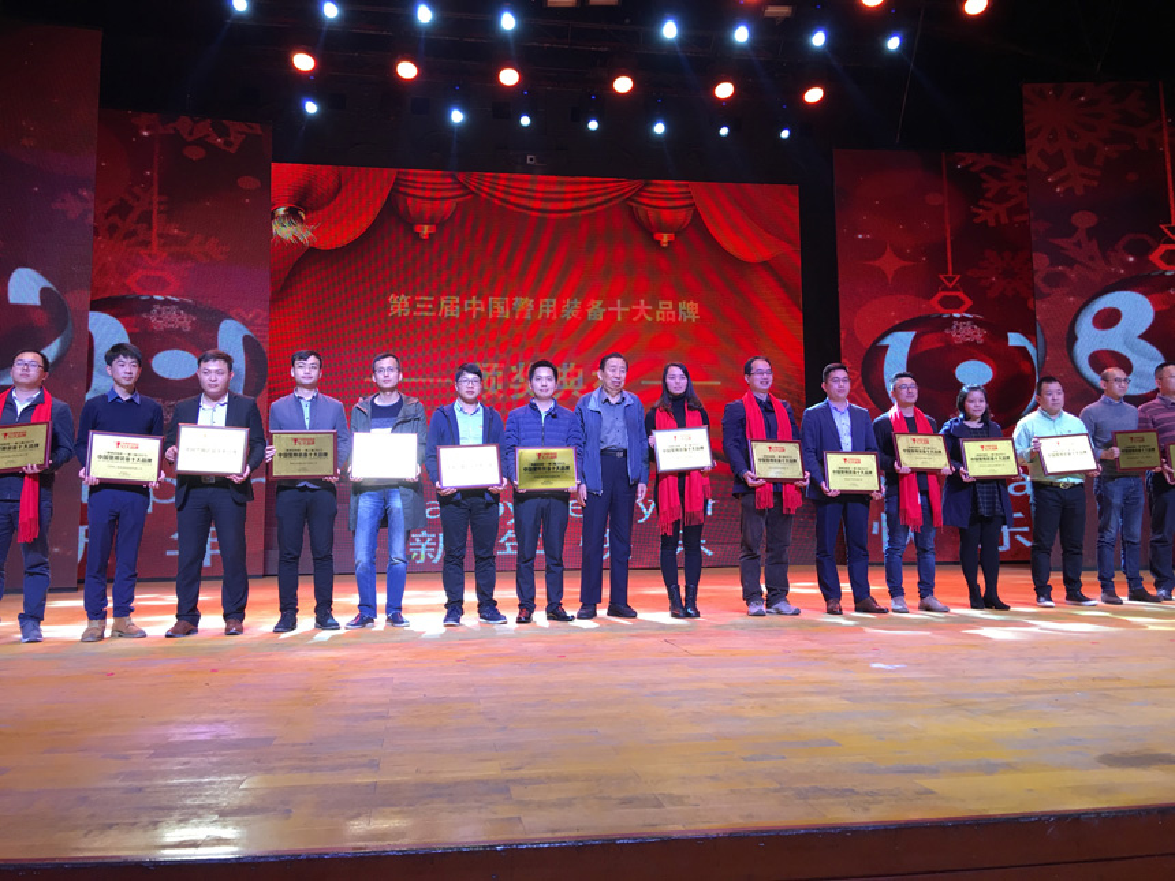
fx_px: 984
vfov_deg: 48.2
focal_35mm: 29
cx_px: 588
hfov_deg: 61.7
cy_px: 440
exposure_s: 1/33
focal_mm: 4.15
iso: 32
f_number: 2.2
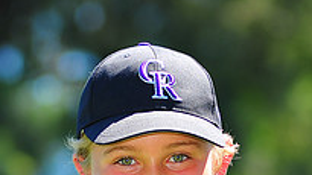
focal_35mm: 533
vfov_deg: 2.3
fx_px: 4407
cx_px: 198
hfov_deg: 4.1
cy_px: 240
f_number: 5
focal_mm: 180
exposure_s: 1/400
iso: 200
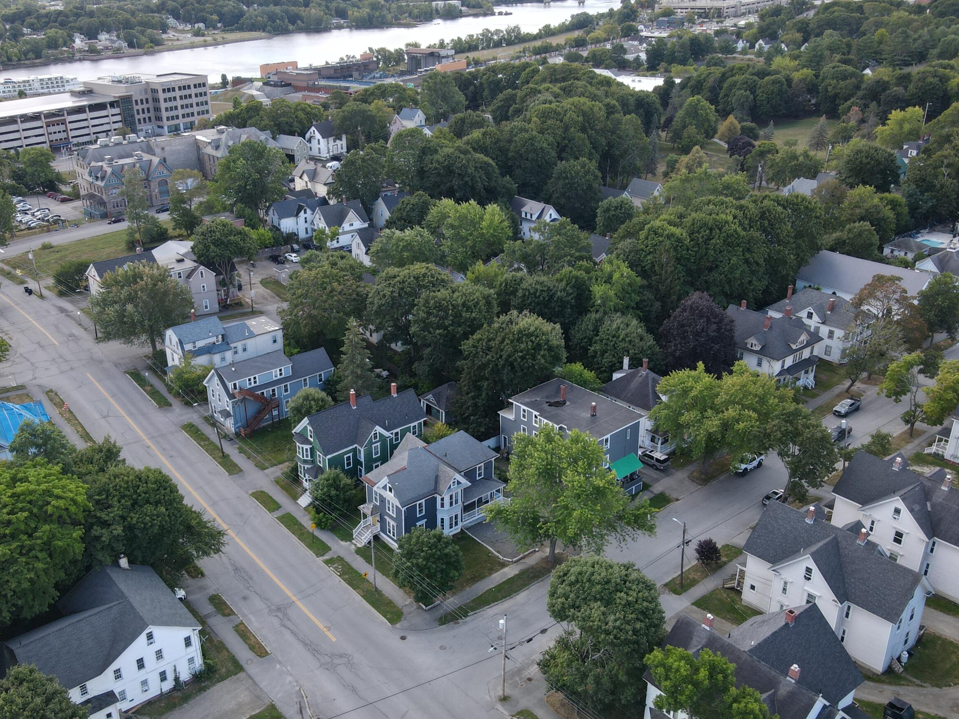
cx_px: 404
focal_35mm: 31
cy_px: 399
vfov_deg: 45.4
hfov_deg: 58.1
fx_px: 859
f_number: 2.8
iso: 100
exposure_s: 1/100
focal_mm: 4.5
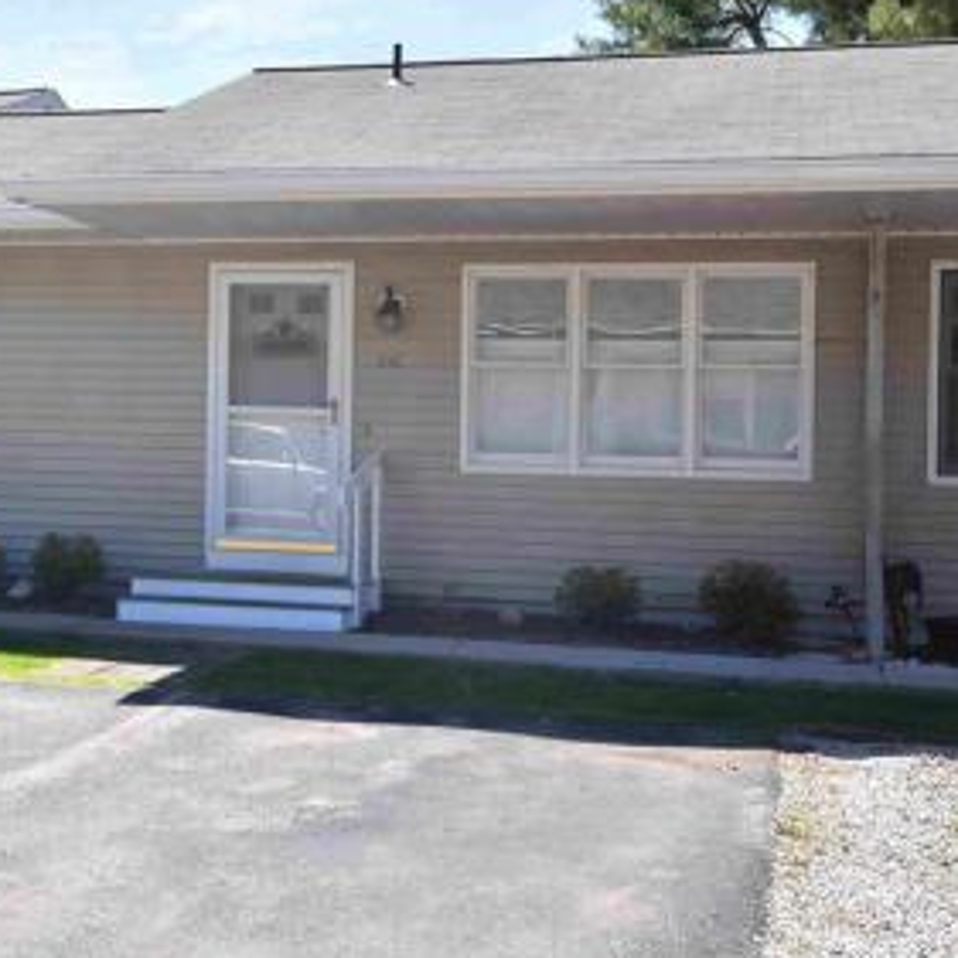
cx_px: 283
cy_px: 470
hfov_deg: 34.2
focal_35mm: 49
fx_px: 1534
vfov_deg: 34.7
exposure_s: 1/320
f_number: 9
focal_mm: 24
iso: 200
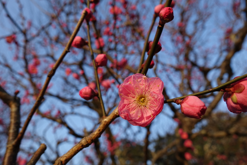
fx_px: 165
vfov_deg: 53.1
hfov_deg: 73.7
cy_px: 82
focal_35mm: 24
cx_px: 124
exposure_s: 1/400
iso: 125
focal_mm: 8.8
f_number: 4
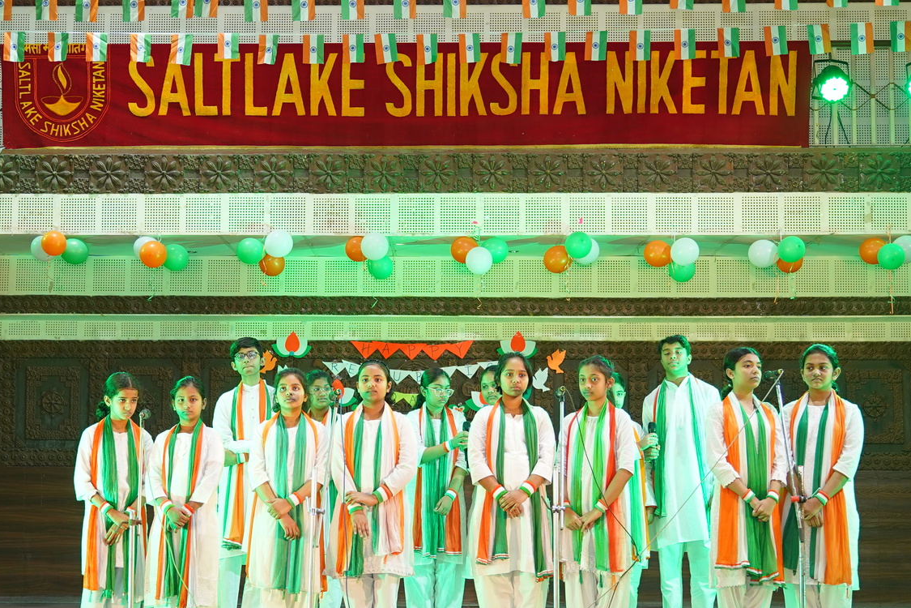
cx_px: 409
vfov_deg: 24.1
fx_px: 1417
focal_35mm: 56
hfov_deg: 35.6
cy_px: 399
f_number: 2.8
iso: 640
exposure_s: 1/100
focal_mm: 28
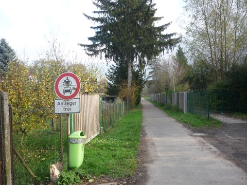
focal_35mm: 32
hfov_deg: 56.8
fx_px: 228
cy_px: 92
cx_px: 124
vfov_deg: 44.2
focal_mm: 5.2
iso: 100
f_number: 4
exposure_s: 1/100
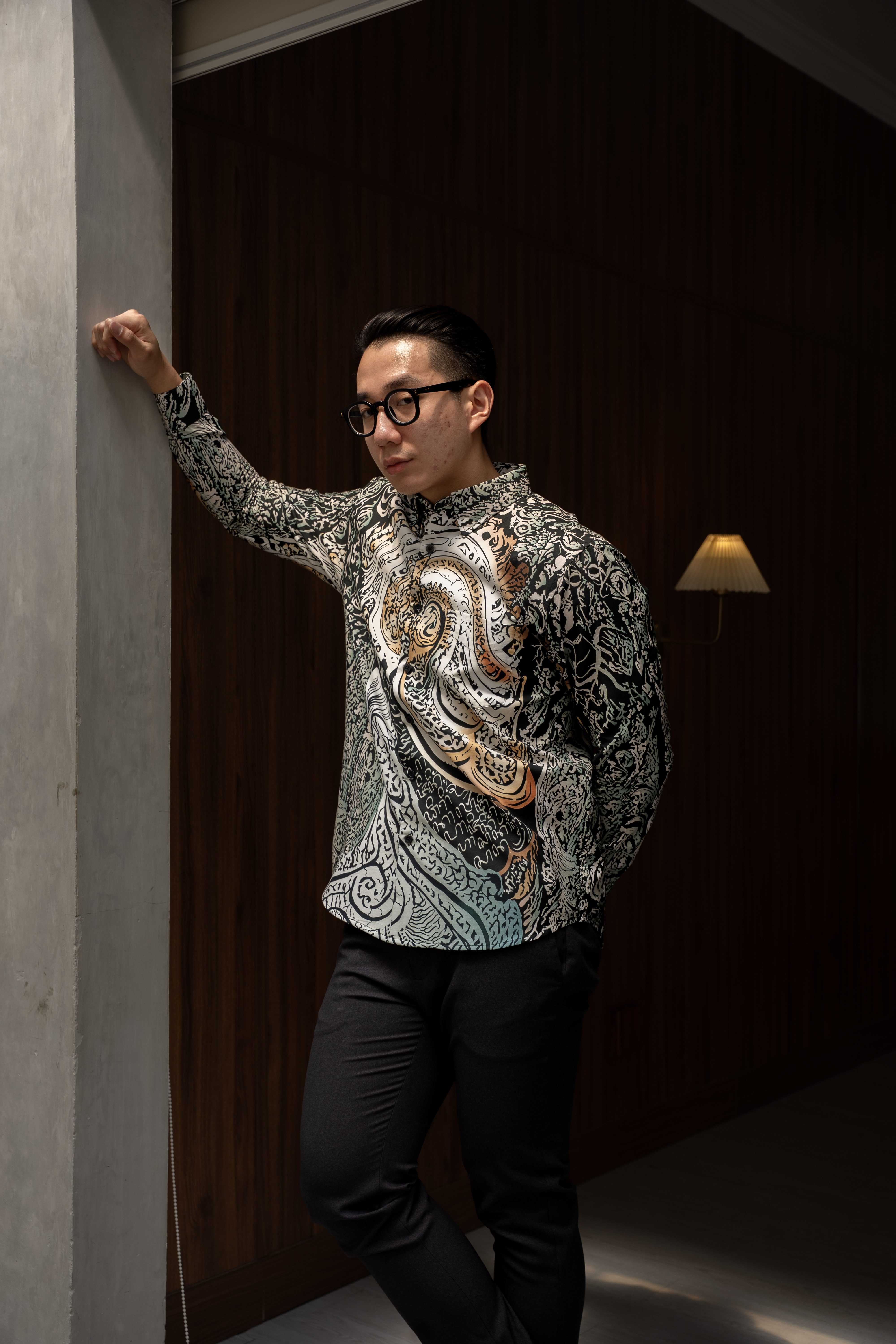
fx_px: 1613
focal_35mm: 43
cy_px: 672
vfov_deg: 45.2
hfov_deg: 31.1
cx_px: 448
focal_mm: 43.2
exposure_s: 1/200
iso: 125
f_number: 5
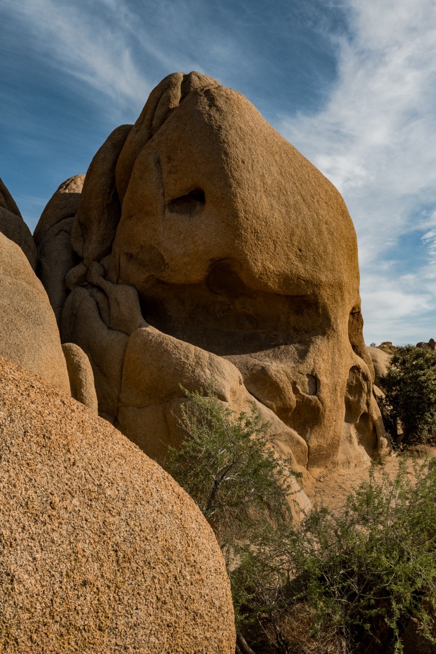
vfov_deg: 60.3
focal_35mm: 31
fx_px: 563
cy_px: 327
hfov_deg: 42.3
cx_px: 218
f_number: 22
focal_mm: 31
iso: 640
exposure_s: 1/640
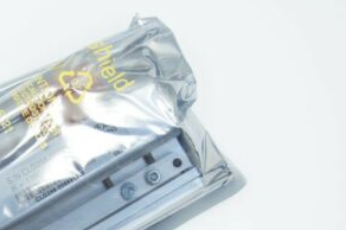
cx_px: 31
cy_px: 206
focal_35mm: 92
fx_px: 883
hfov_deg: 21.6
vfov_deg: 14.7
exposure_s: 1/100
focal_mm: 28
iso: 100
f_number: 4.5
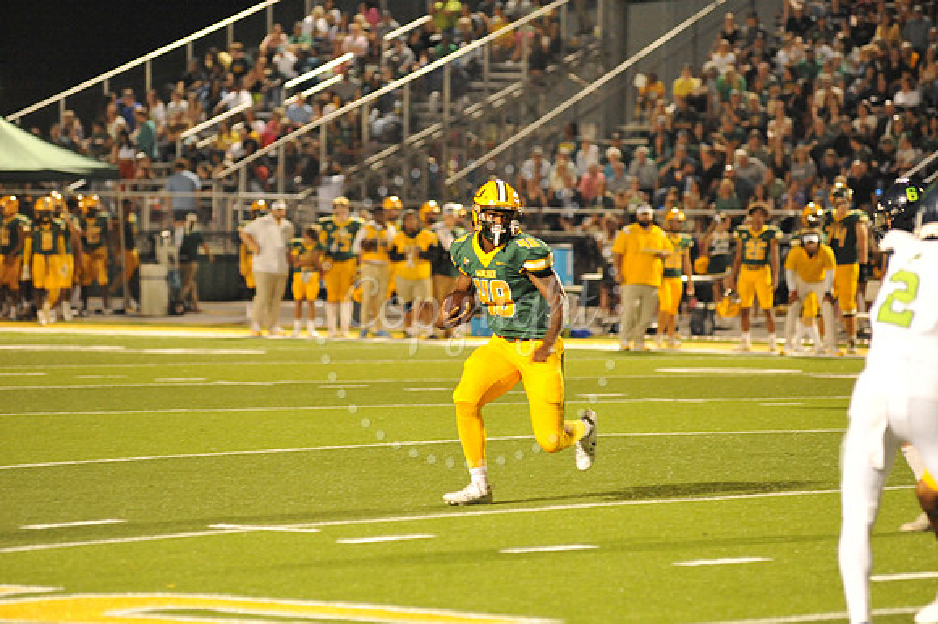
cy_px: 312
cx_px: 469
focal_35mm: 200
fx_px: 5208
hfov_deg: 10.3
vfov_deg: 6.9
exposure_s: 1/250
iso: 6400
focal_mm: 200
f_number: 4
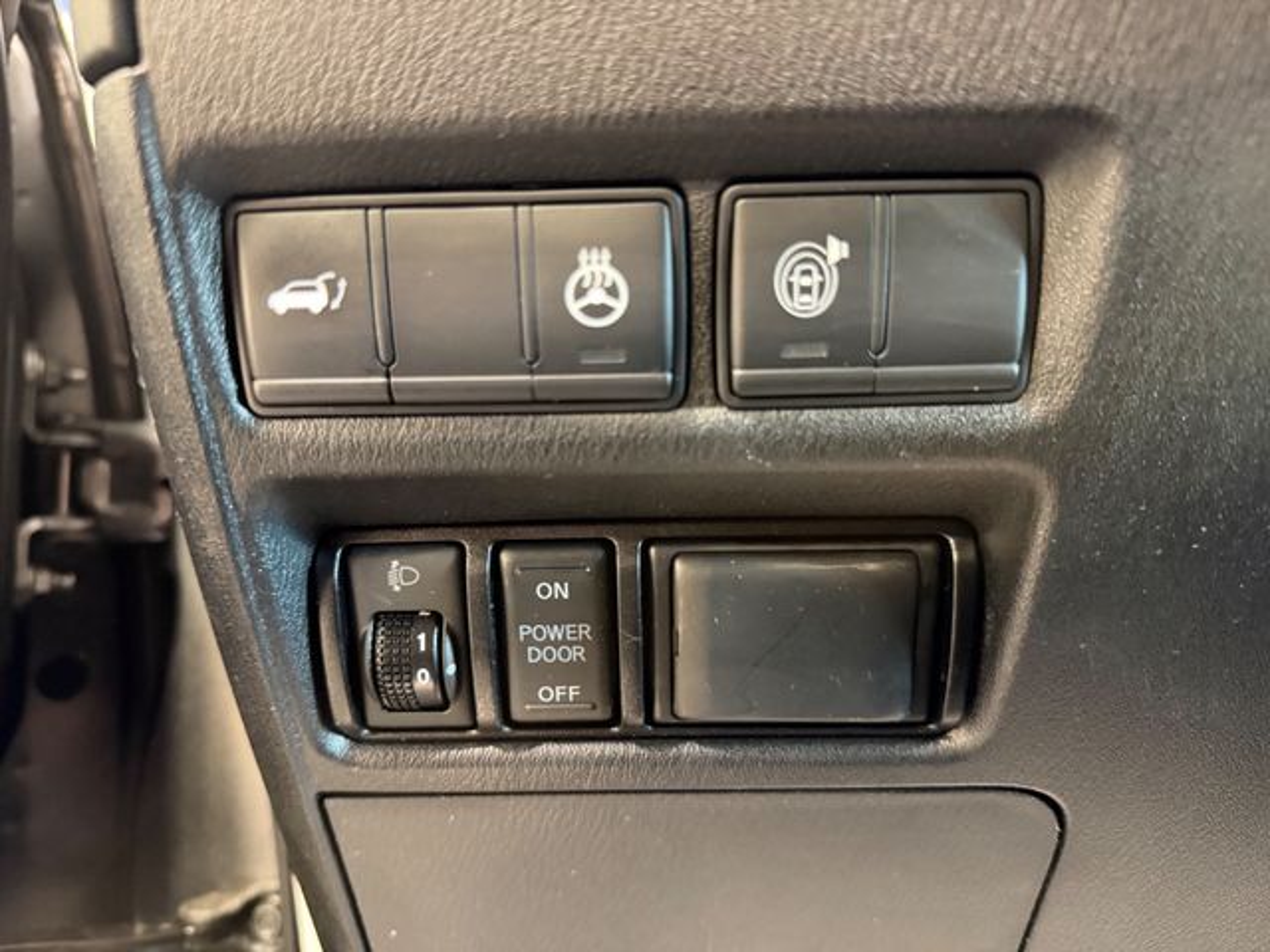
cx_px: 635
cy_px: 476
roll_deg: +1.0
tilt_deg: +1.7
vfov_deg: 56.8
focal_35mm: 24
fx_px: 881
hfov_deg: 71.6
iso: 800
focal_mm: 6.76
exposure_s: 1/30
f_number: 1.78
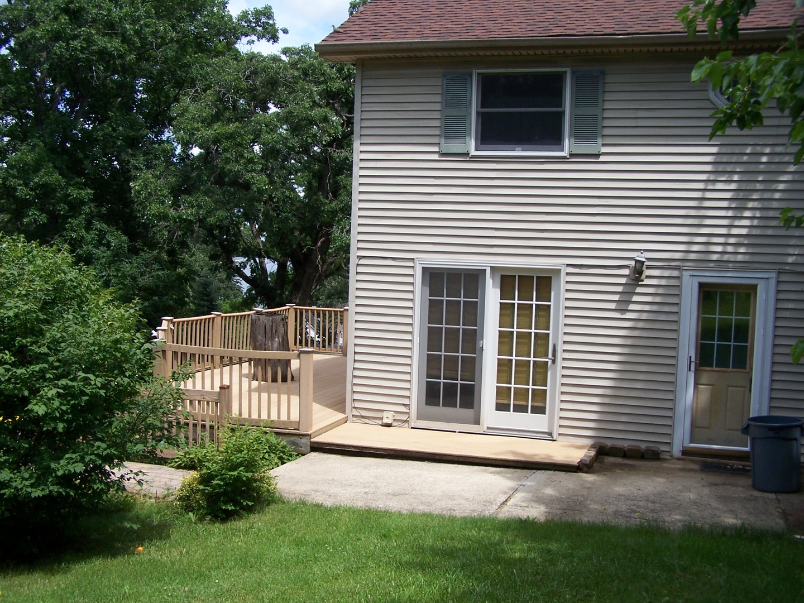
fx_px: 883
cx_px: 402
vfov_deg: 37.7
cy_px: 302
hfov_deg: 49.0
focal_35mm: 38
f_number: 4
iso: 80
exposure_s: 1/640
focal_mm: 6.3
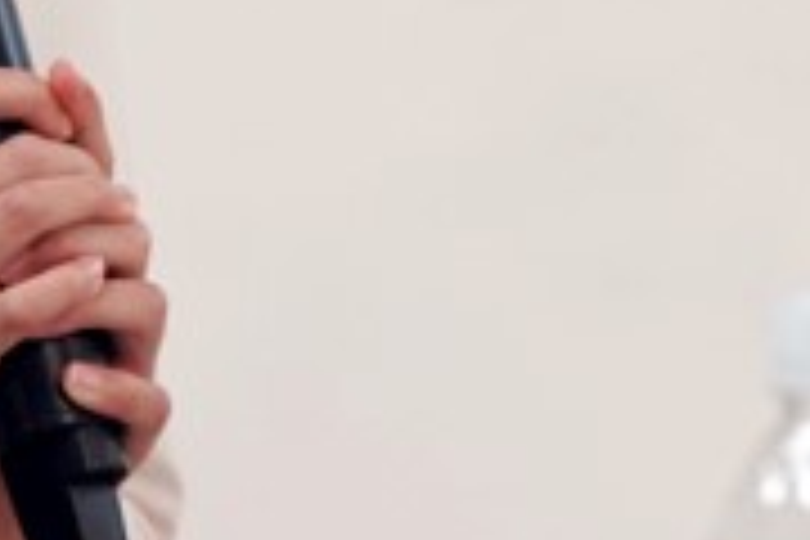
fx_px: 10687
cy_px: -364
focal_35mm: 475
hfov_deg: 4.3
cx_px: -184
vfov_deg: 2.9
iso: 800
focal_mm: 95
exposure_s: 1/160
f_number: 4
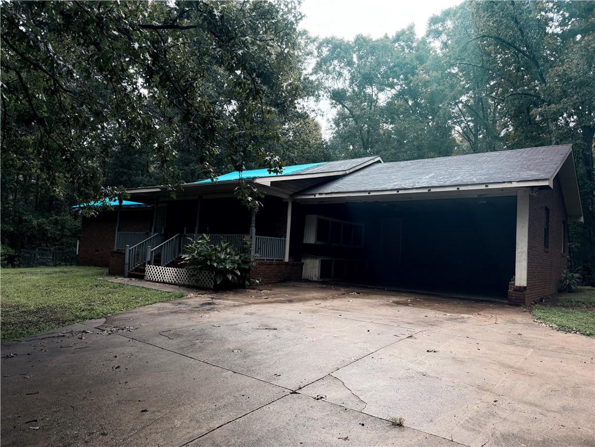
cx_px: 298
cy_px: 224
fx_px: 413
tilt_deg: +4.2
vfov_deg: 56.8
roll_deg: -3.1
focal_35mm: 24
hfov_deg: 71.6
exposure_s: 1/178
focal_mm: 6.76
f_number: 1.78
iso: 200
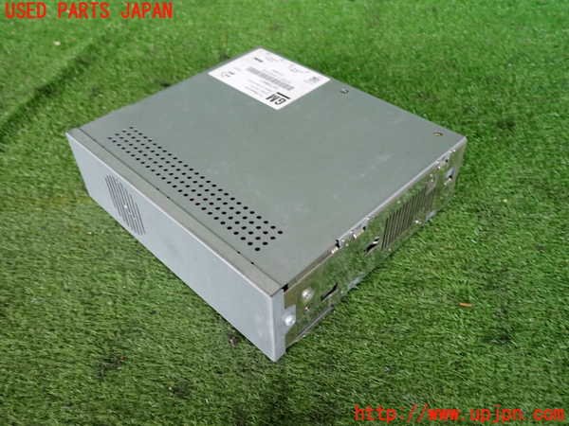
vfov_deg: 46.8
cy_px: 213
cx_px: 284
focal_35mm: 30
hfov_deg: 60.0
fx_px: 493
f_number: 2.3
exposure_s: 1/50
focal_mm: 5.4
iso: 200
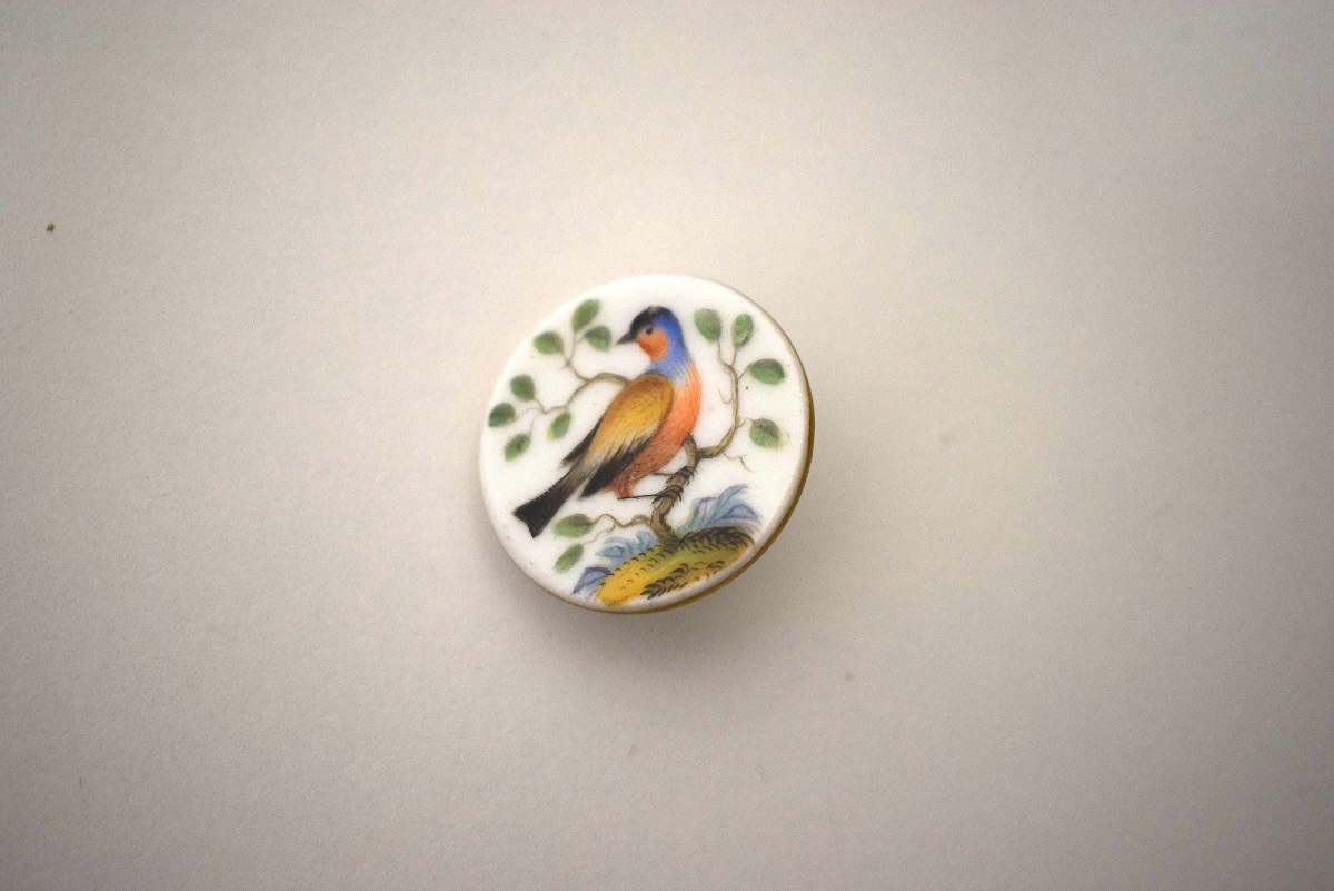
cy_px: 446
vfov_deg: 29.0
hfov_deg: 42.3
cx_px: 667
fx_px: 1724
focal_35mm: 46
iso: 560
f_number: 4.2
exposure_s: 1/60
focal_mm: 31
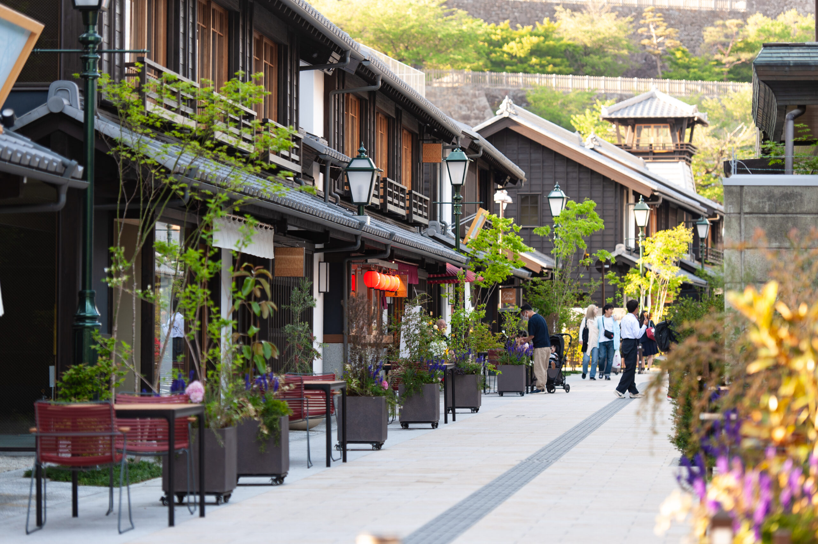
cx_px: 409
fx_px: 2725
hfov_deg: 17.1
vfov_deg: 11.4
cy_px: 272
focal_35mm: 120
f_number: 2.8
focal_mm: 120
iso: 200
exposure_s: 1/160
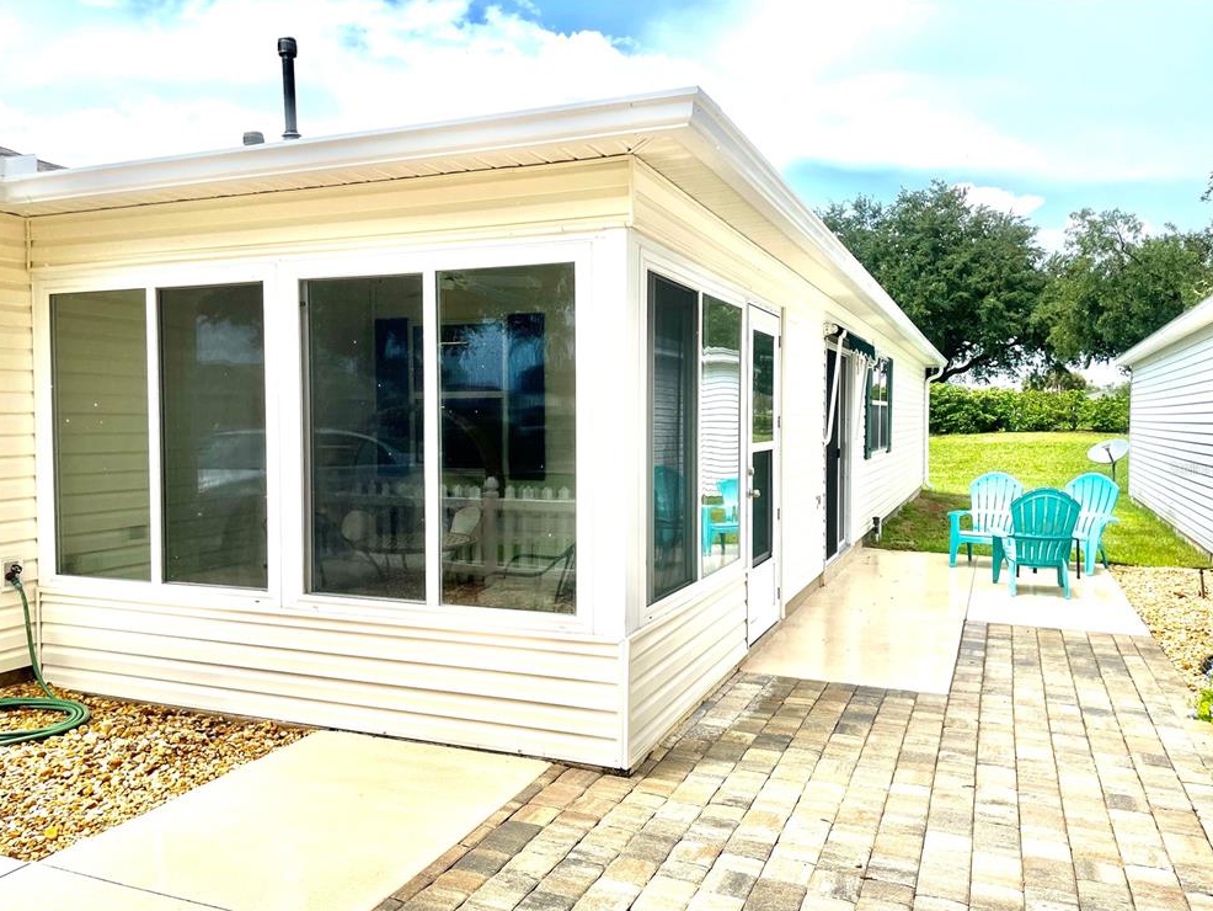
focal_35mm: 27
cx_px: 614
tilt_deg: -1.5
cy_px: 468
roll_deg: +0.3
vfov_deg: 51.4
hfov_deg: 65.3
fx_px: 946
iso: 32
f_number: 1.6
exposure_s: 1/3509
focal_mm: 4.2
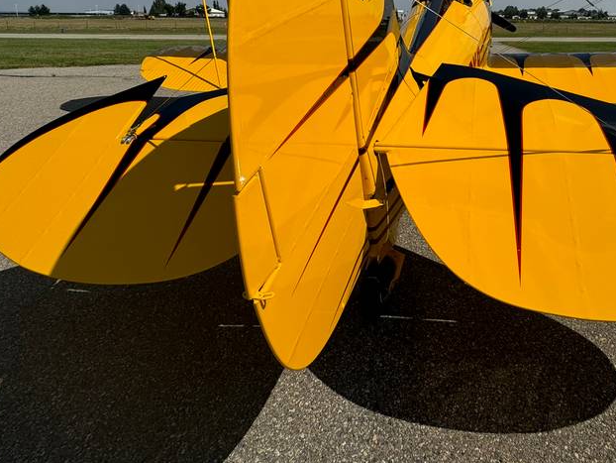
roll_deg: -0.1
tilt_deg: -10.6
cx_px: 437
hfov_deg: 68.4
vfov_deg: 53.5
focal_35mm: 24
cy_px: 100
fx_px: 427
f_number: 2.2
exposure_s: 1/4926
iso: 50
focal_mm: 2.22
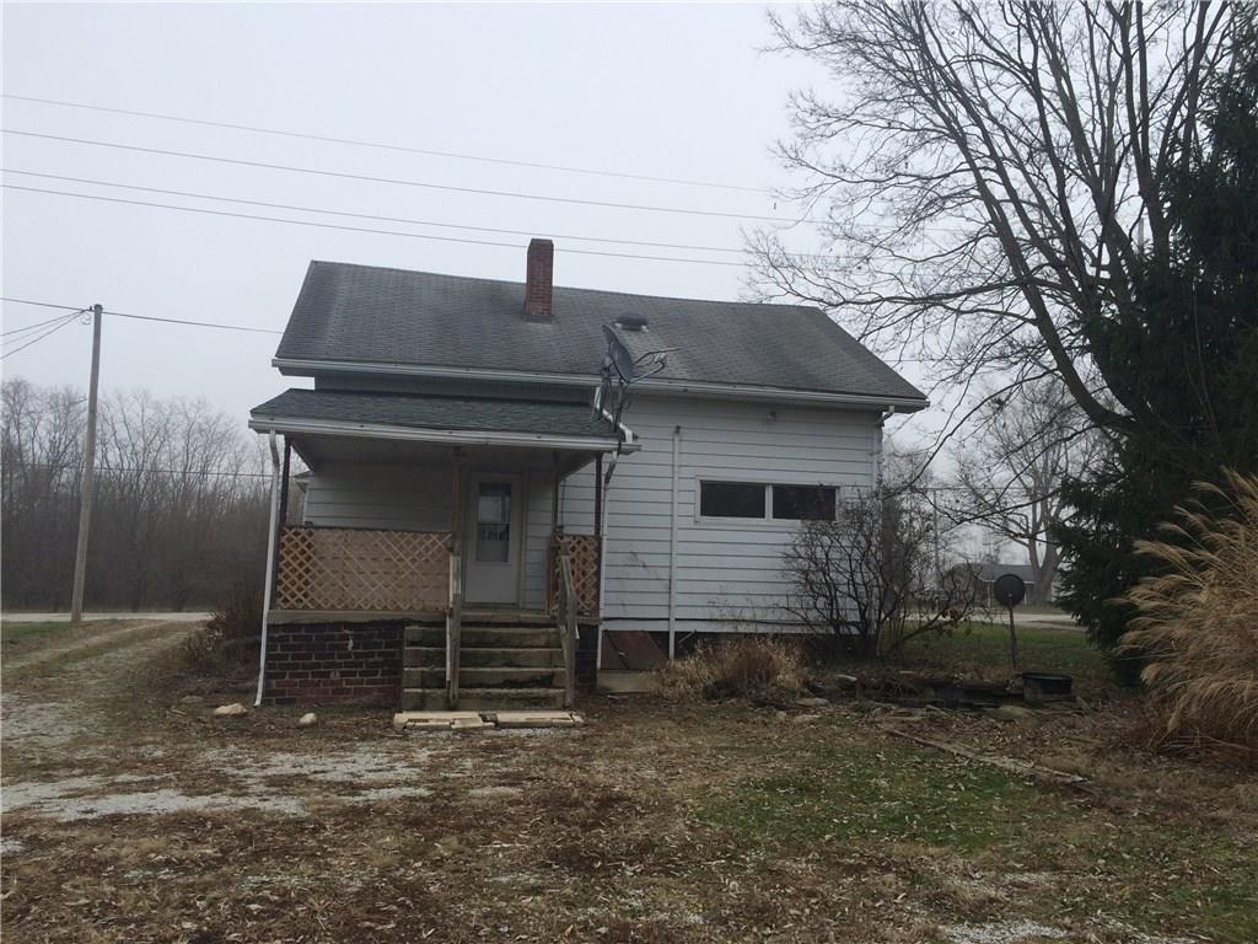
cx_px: 629
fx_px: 1054
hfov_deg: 61.7
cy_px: 472
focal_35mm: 29
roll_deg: -2.0
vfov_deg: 48.2
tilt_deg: +4.8
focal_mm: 4.15
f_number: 2.2
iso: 32
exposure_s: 1/1244
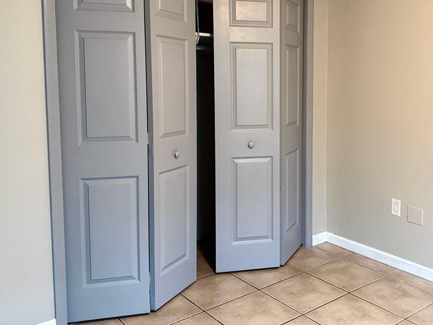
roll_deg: -0.4
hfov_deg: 51.9
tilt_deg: -4.7
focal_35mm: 35
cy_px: 119
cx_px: 278
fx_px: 438
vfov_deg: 40.4
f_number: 1.78
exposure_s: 1/60
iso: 400
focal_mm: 6.76
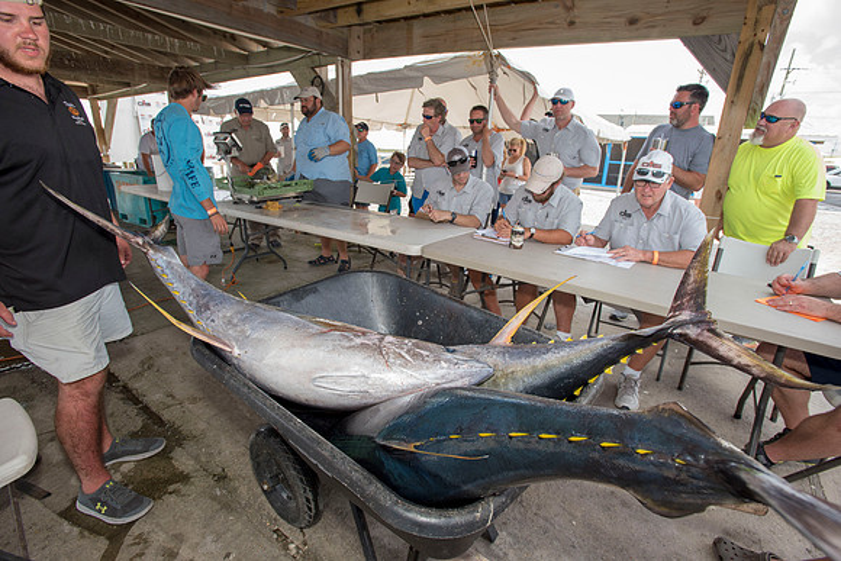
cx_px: 420
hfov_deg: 93.3
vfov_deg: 70.5
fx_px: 397
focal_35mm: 17
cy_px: 280
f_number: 5.6
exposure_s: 1/160
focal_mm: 17
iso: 250
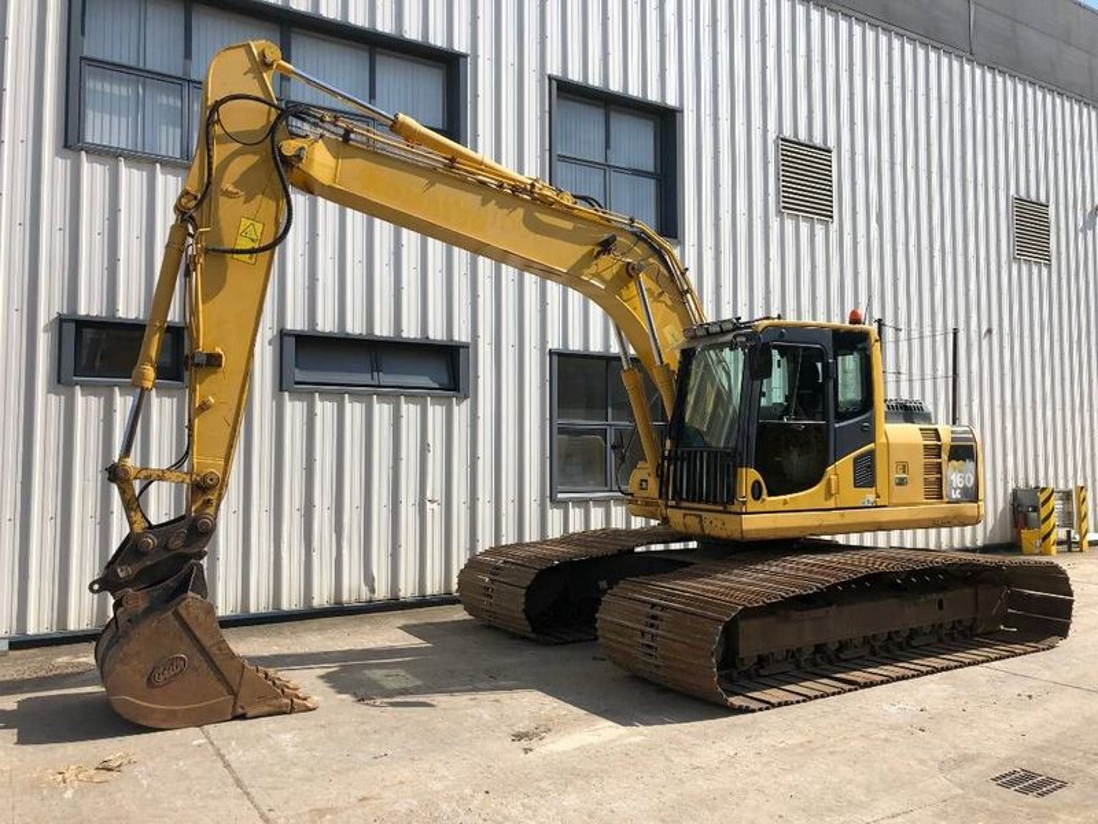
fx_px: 888
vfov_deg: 49.7
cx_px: 549
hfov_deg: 63.4
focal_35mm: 28
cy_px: 412
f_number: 1.8
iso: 20
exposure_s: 1/2525
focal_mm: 3.99
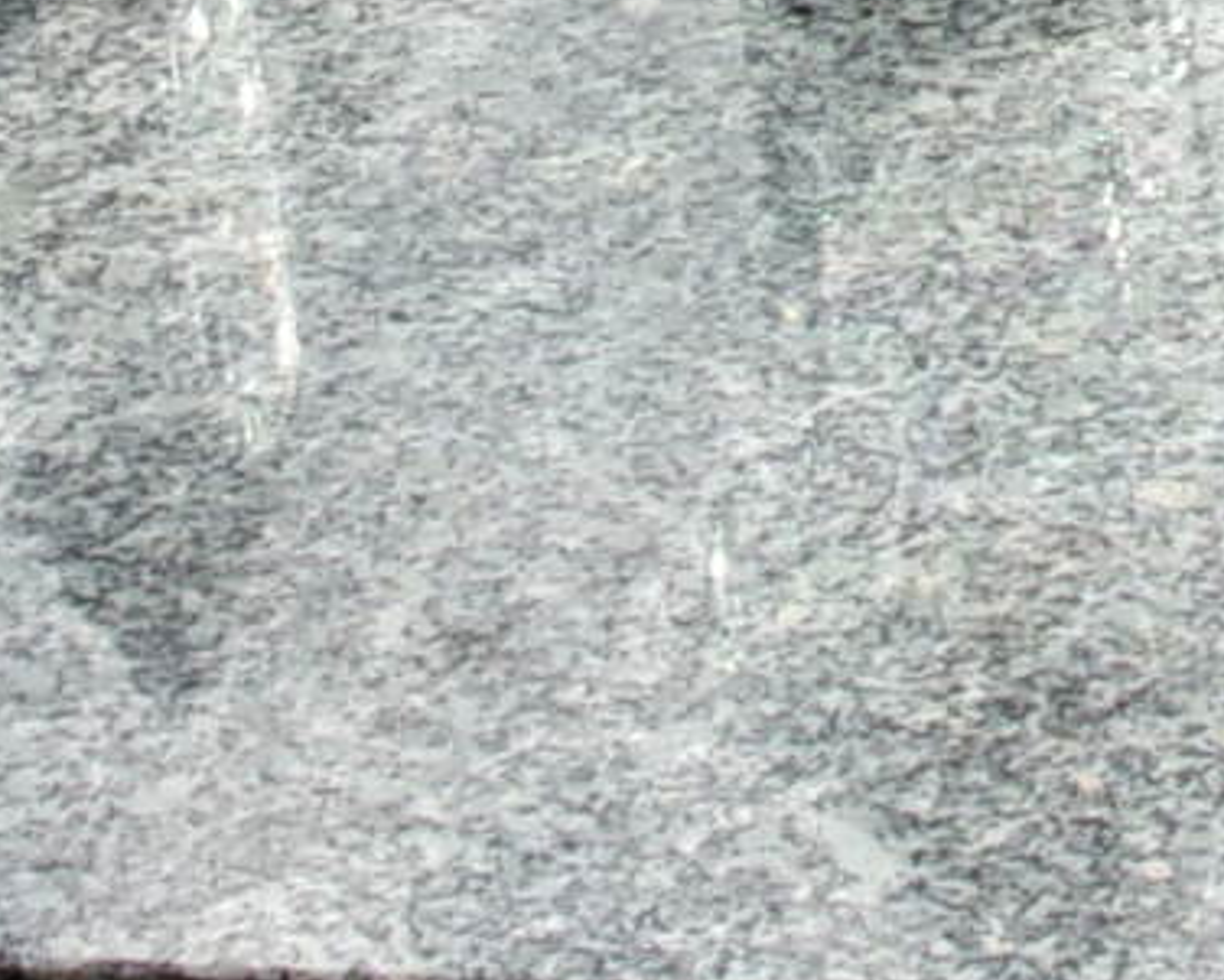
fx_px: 8769
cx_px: 1494
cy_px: -664
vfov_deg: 6.3
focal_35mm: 242
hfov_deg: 7.9
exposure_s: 1/70
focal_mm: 6.4
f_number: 11.8
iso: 80
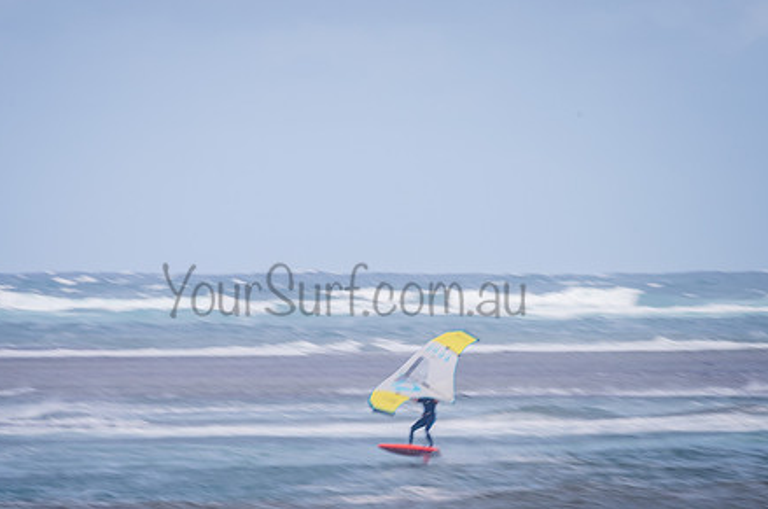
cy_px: 262
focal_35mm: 811
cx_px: 455
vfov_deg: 1.7
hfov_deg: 2.5
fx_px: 17270
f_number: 13
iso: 31
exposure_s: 1/20
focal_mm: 500
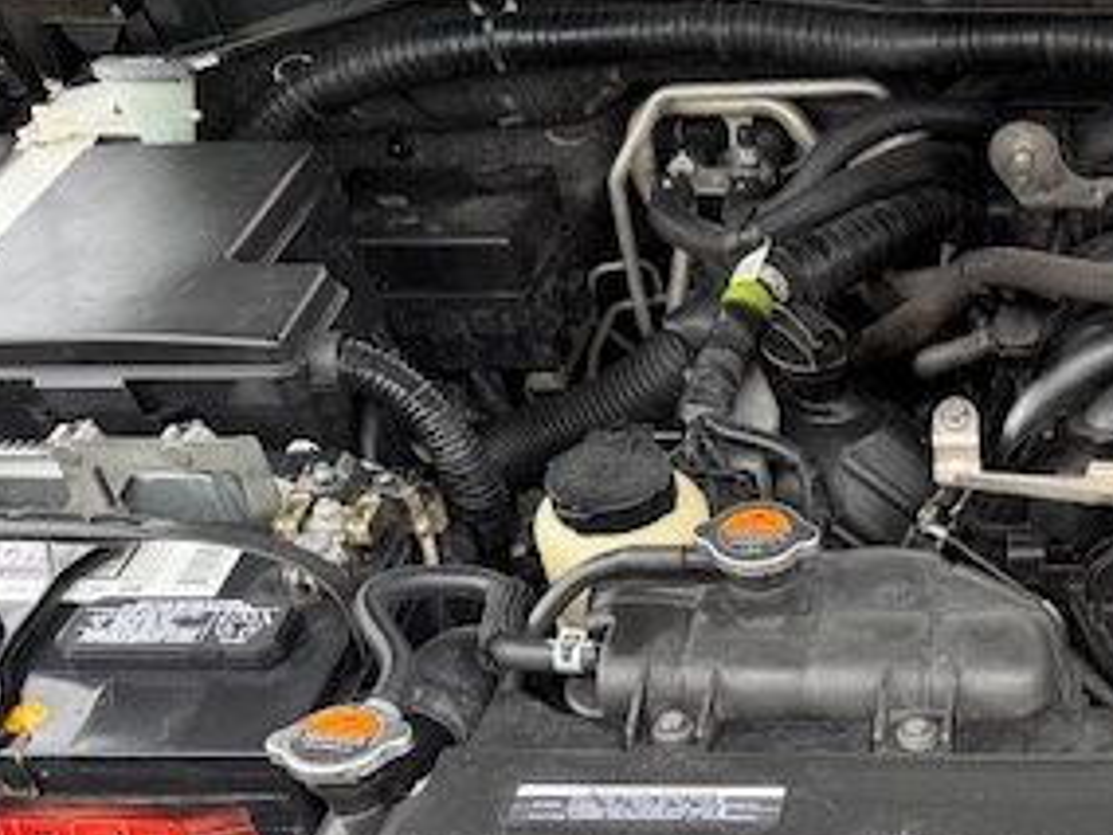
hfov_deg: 32.1
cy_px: 706
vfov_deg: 26.4
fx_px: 1736
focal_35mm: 54
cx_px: 1172
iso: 100
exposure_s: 1/478
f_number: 1.78
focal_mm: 6.76
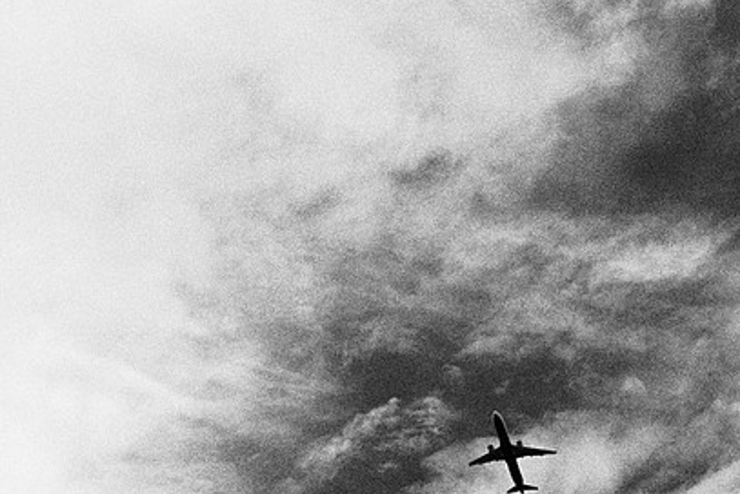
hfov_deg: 29.9
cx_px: 273
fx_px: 1378
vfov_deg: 20.2
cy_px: 363
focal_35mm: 67
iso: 160
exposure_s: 1/1000
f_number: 2.8
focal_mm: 18.3
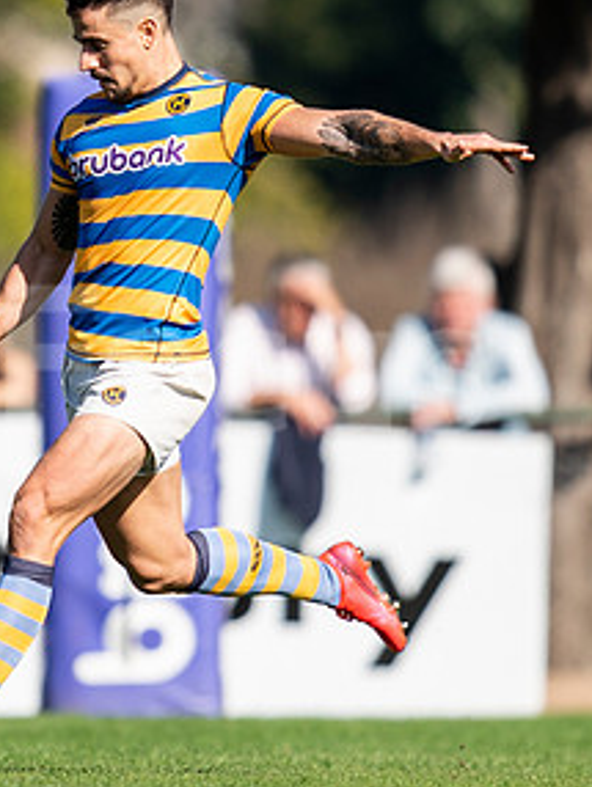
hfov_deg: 0.9
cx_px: -42
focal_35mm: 1654
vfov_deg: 1.2
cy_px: 210
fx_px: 37659
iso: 100
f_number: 2.8
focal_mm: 400
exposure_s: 1/1250
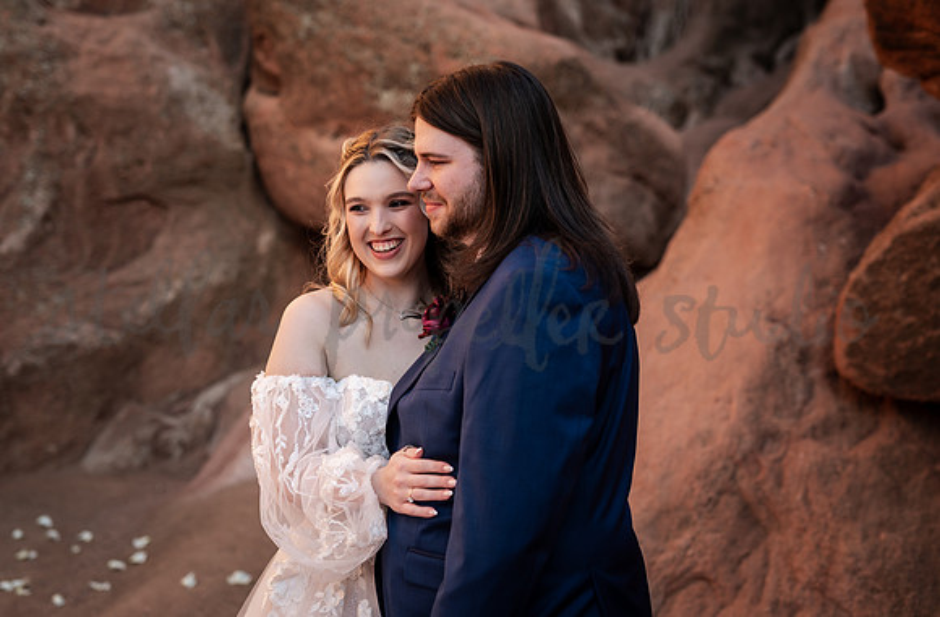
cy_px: 278
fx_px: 1417
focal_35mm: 54
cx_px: 430
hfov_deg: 36.7
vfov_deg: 24.6
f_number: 2.5
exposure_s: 1/500
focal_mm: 50
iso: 125
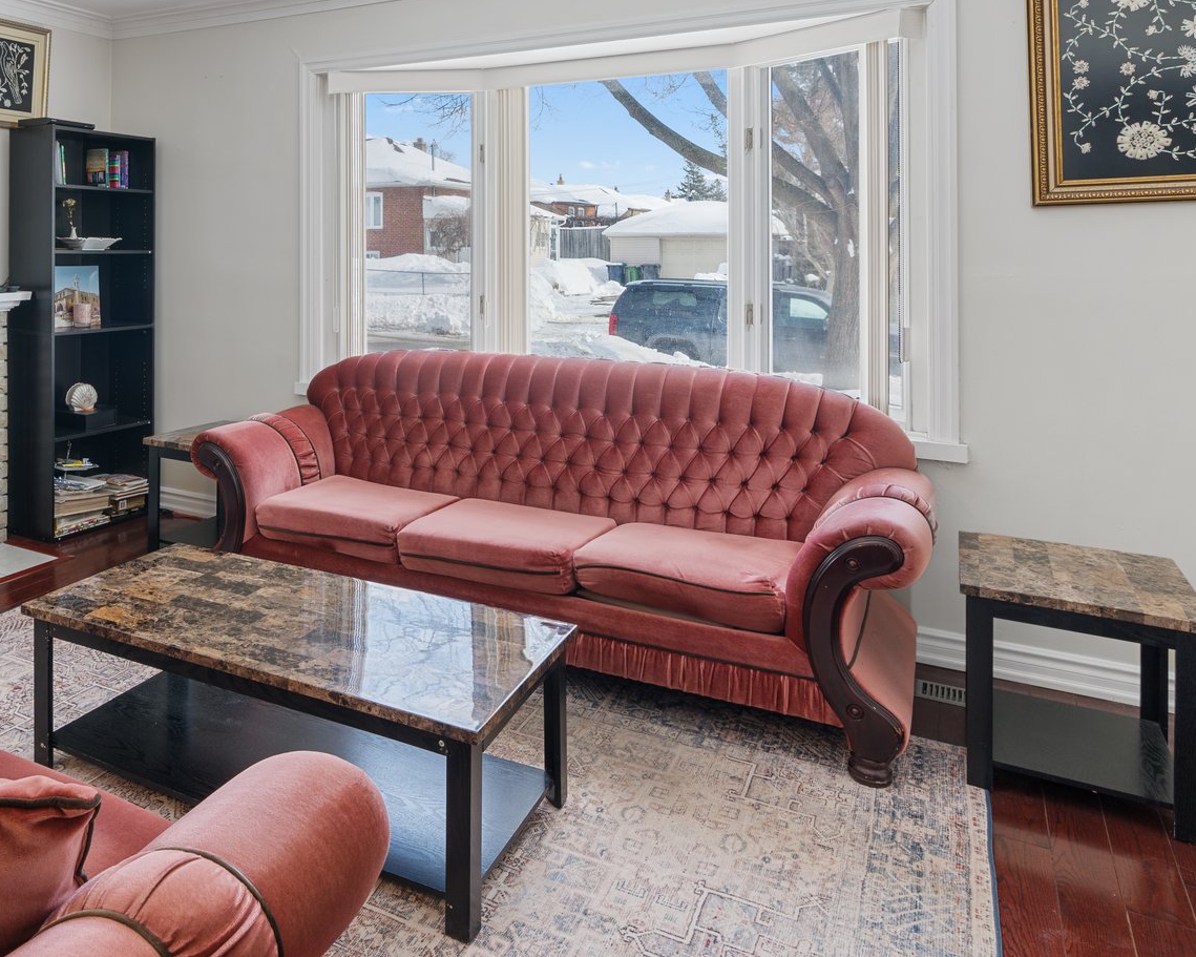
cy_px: 268
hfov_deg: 61.1
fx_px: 956
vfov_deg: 51.4
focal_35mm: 27
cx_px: 326
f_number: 8
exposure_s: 1/3
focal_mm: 16
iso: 100
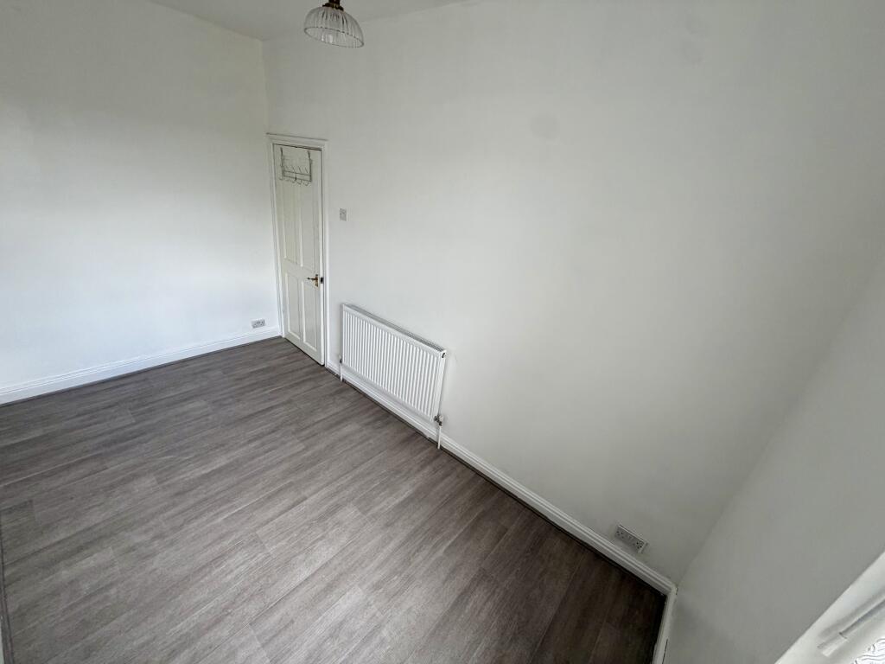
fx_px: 358
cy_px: 332
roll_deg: -7.2
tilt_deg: -24.9
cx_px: 442
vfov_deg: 85.7
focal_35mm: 14
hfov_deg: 102.1
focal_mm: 2.22
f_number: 2.2
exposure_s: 1/121
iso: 125
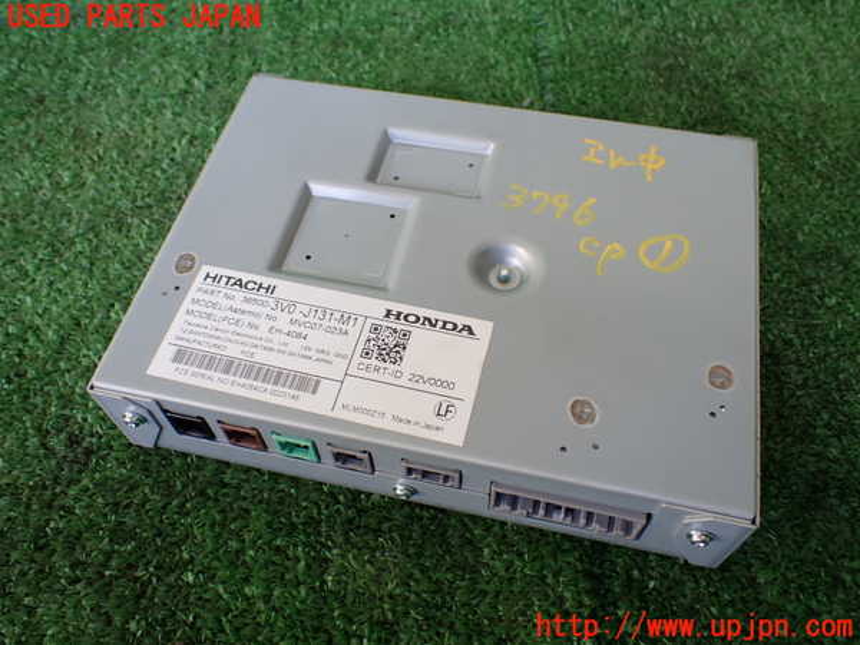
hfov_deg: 60.0
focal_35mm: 30
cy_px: 322
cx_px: 430
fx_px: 745
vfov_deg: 46.8
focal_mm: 5.4
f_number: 2.3
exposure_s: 1/125
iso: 160
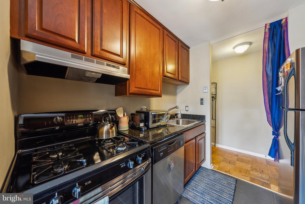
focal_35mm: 13
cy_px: 102
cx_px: 152
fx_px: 110
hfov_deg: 108.3
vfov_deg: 85.5
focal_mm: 13
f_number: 7.1
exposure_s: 1/5
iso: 640
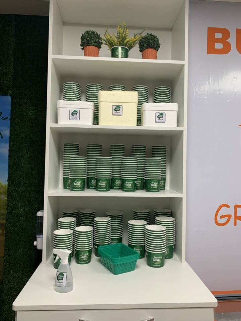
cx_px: 120
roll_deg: -0.7
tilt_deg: +2.0
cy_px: 160
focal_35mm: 26
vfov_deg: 67.3
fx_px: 241
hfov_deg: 53.1
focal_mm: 4.25
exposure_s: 1/60
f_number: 1.8
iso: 100
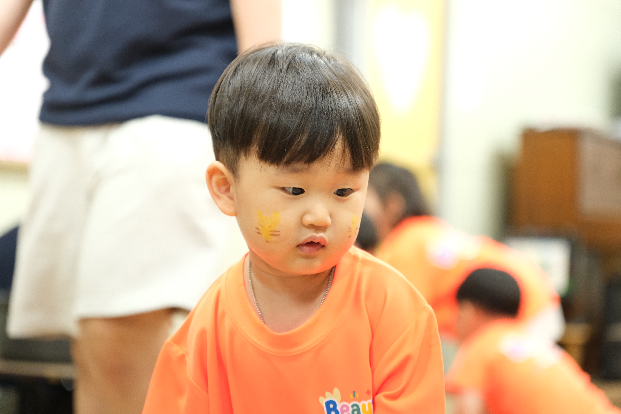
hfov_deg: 19.5
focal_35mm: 105
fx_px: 1811
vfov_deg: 13.0
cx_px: 310
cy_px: 207
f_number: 2.8
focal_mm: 70
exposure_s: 1/180
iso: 3200
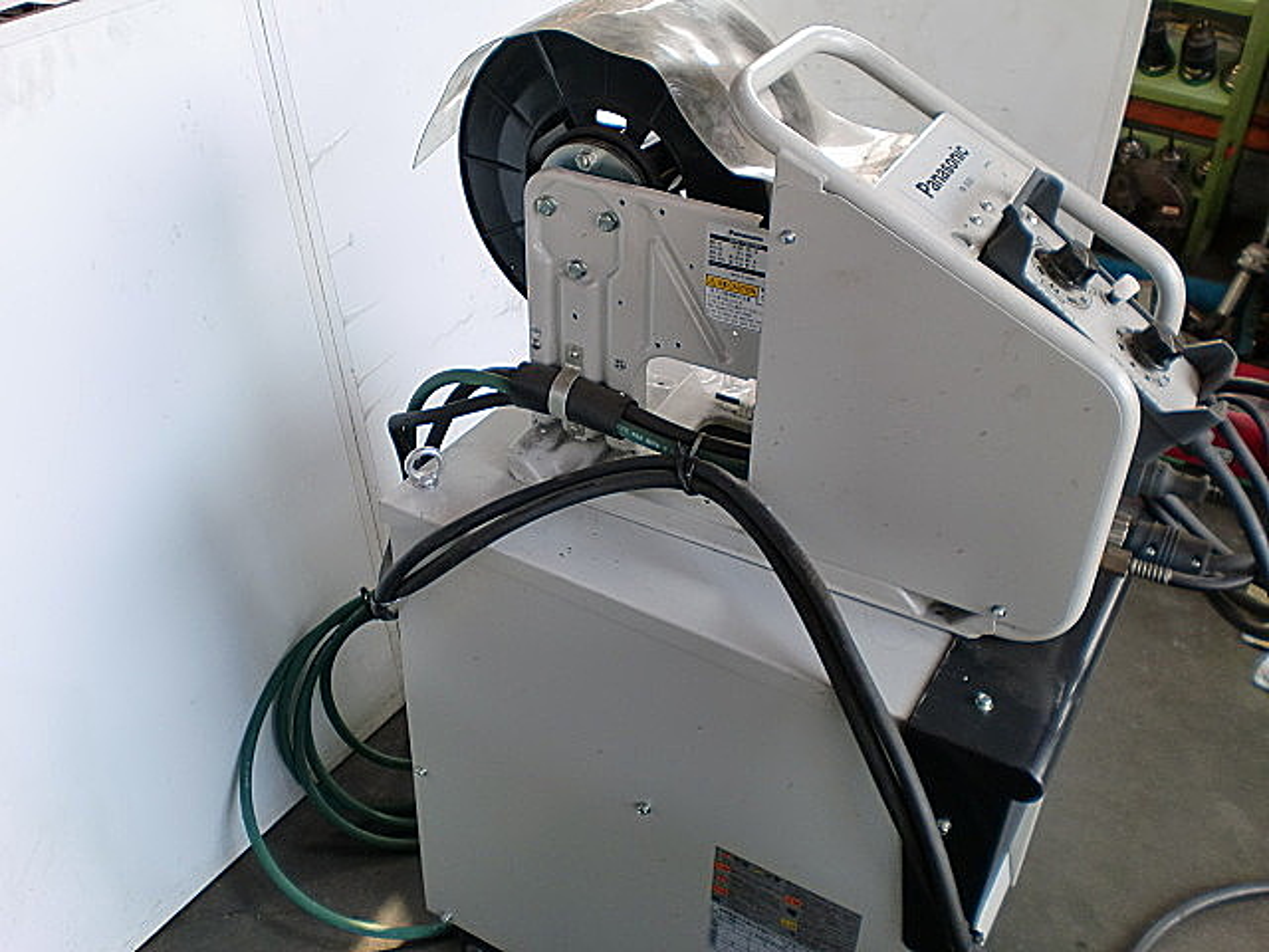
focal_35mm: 35
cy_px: 476
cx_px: 634
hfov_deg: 52.6
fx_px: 1283
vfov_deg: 40.7
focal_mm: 6.3
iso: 80
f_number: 3.1
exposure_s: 1/60
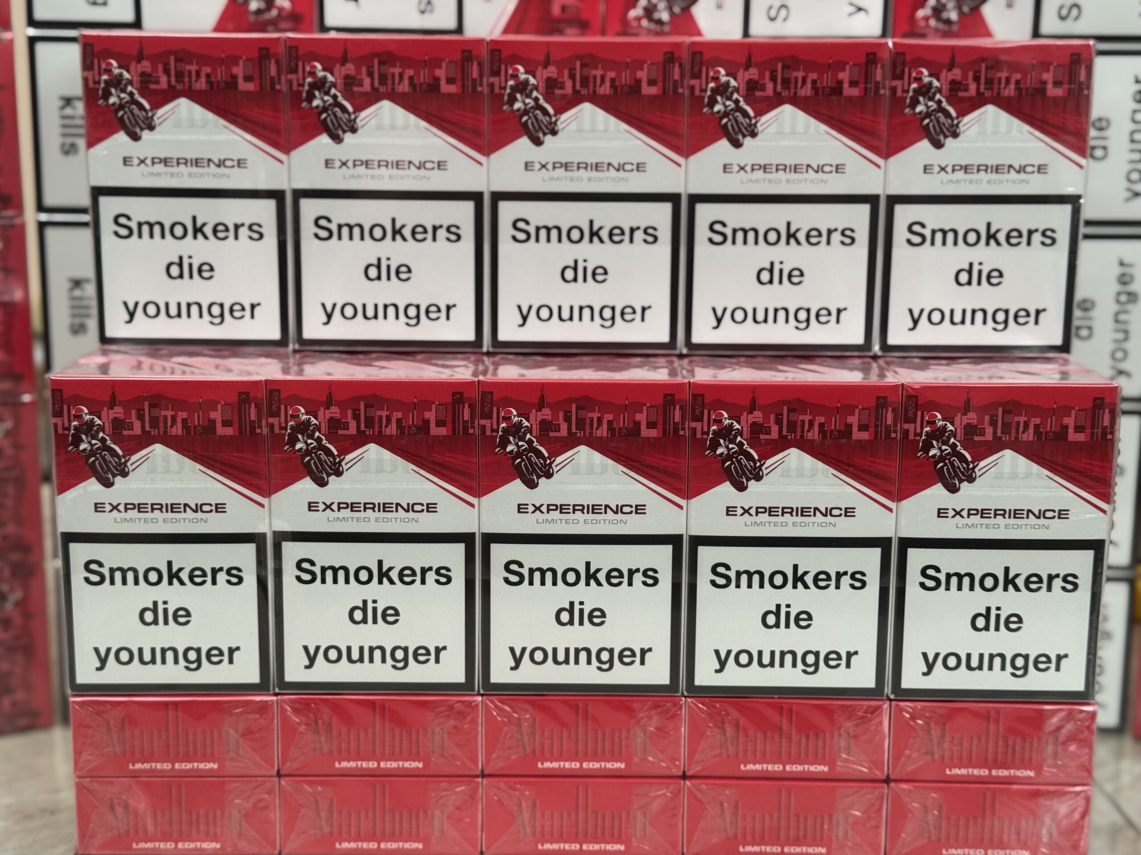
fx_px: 1582
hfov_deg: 39.7
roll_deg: -1.1
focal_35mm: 48
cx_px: 570
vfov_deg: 30.3
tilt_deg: -12.3
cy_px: 428
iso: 160
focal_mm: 6.76
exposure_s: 1/60
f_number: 1.78
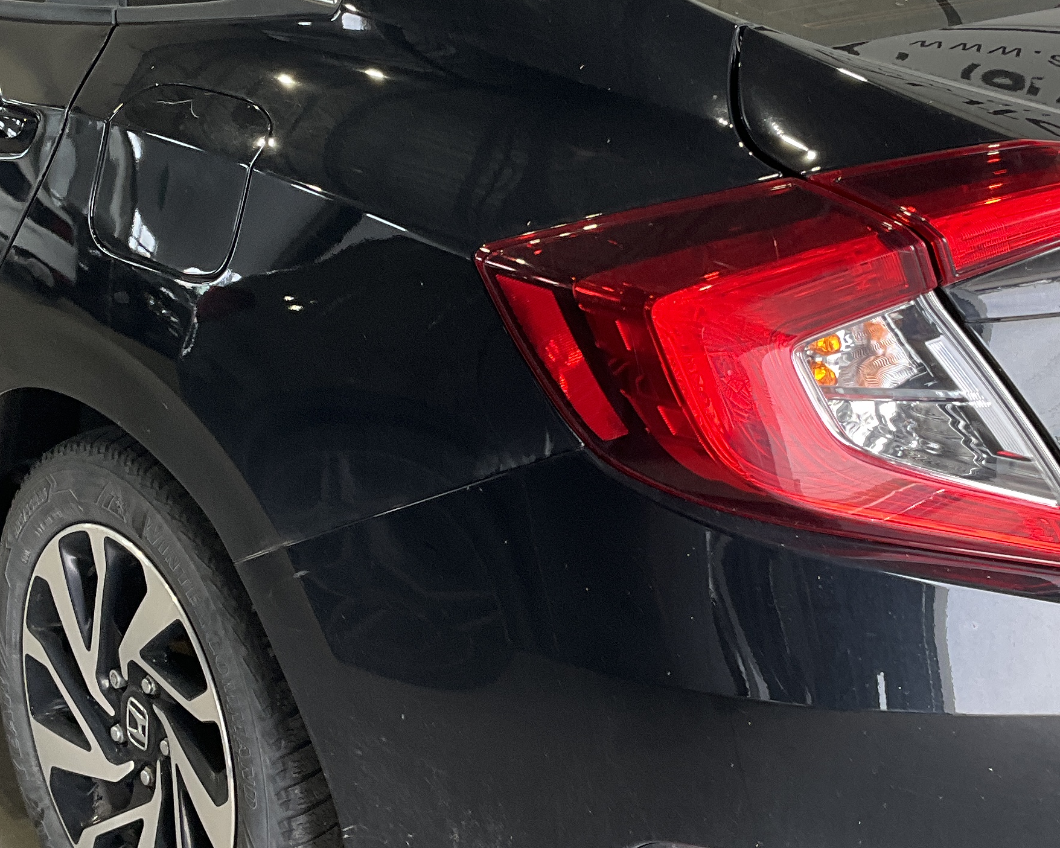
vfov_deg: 23.5
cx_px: 530
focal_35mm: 65
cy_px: 403
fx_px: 2039
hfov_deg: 29.1
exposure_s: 1/122
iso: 50
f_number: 1.8
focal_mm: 3
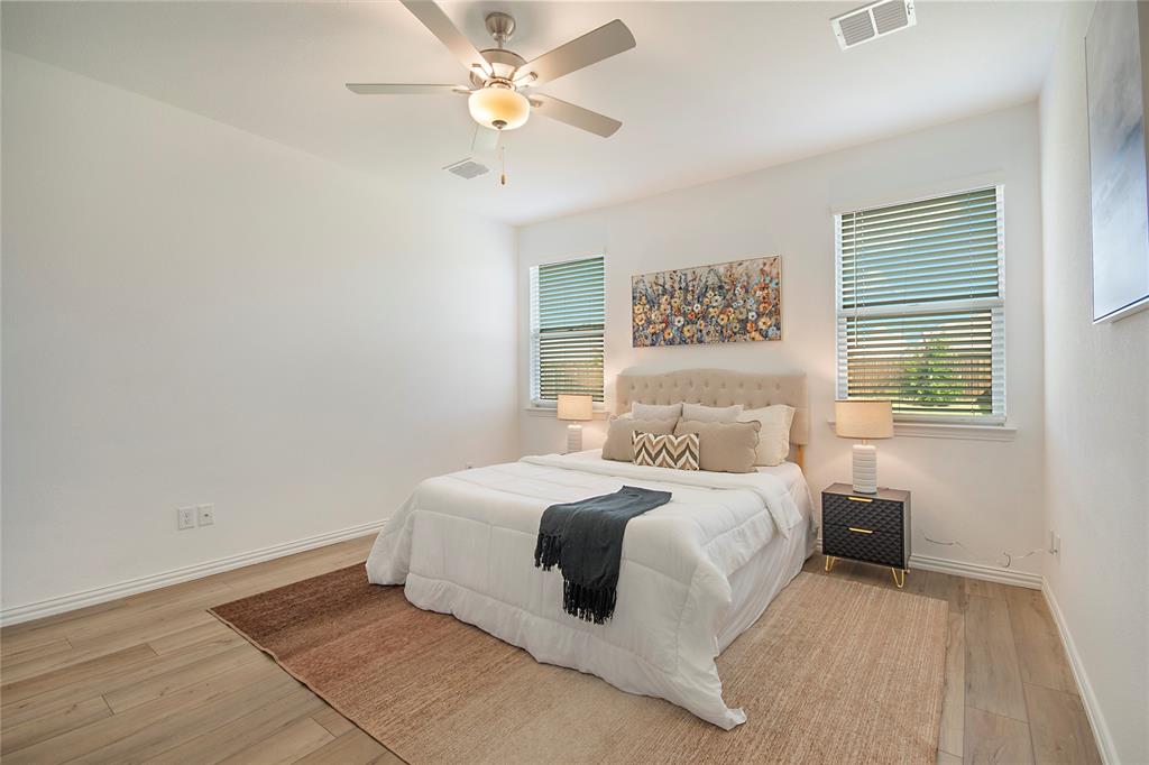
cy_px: 382
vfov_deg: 77.3
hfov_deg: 100.4
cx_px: 574
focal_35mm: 15
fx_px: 479
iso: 100
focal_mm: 10
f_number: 8
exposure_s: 1/40
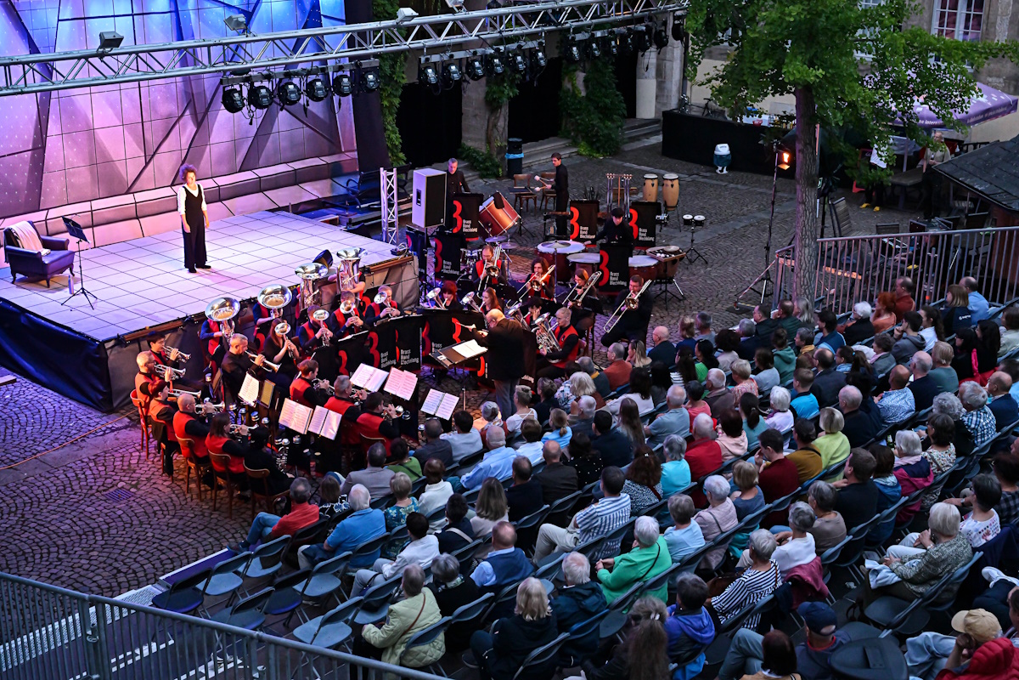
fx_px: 1330
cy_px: 340
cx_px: 510
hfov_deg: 41.9
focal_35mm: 47
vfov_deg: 28.6
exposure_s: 1/100
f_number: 6.3
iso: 2500
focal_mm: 47
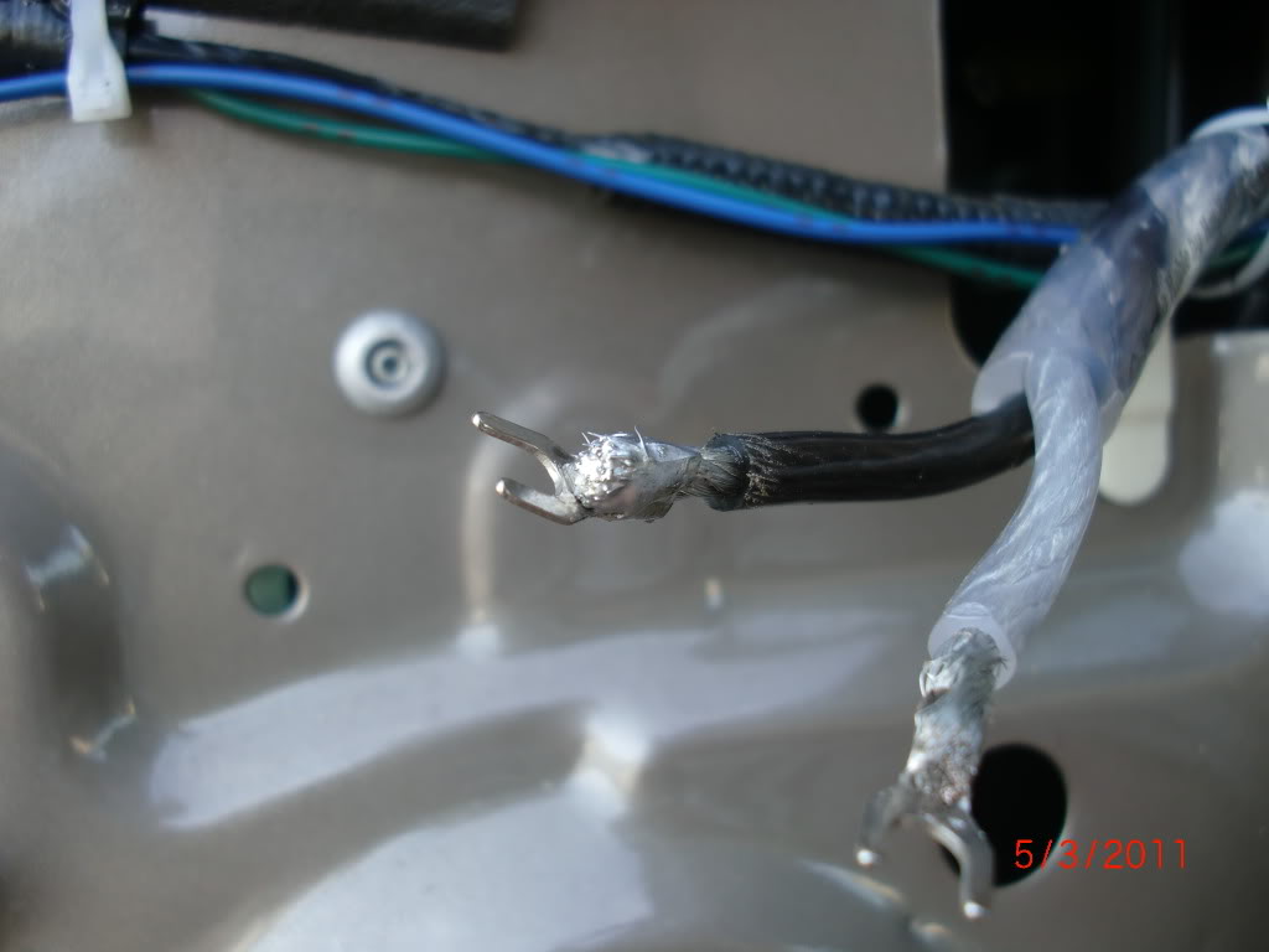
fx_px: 1320
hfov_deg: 51.4
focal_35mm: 36
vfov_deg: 39.7
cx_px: 634
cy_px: 476
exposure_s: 1/80
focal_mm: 6.3
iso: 64
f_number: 2.8
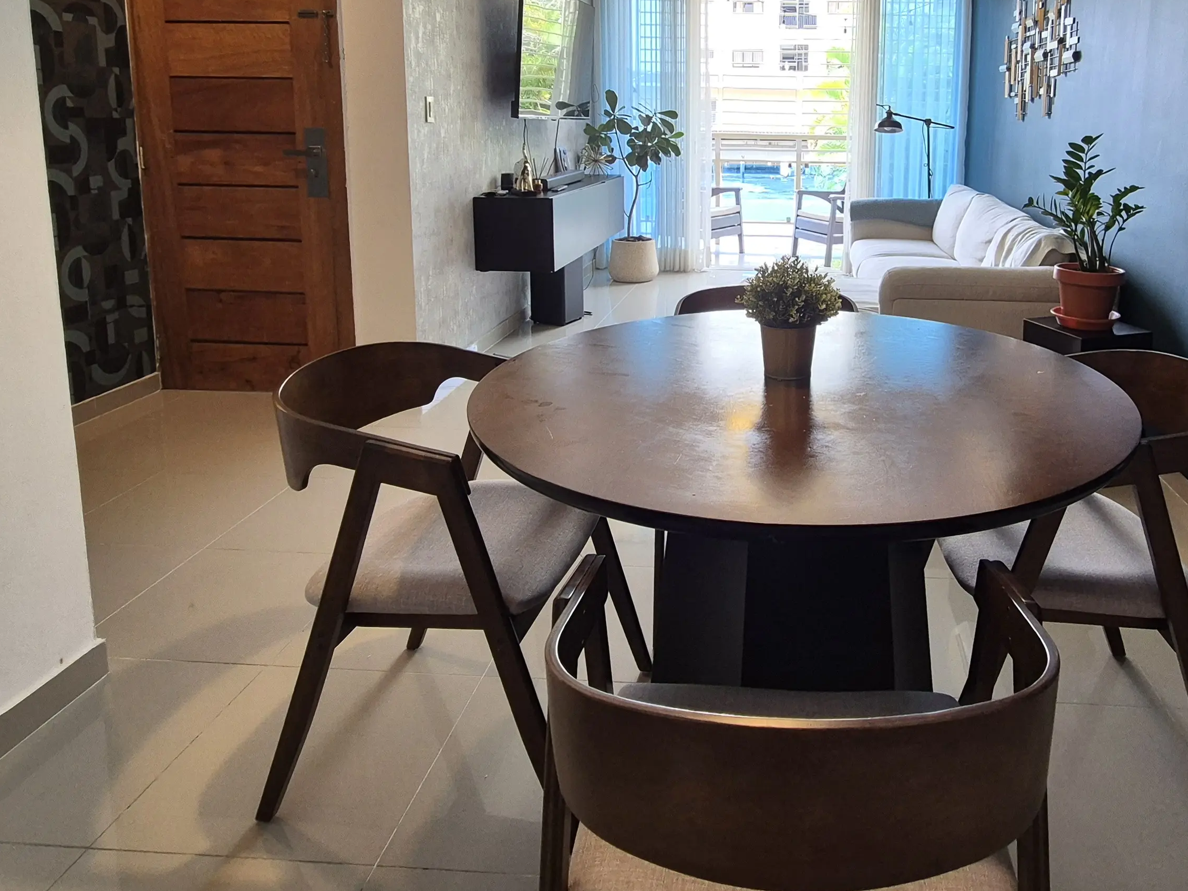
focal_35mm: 23
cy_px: 253
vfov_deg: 56.7
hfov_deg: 72.6
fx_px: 789
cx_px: 746
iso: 125
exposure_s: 1/60
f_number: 2.2
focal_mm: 2.2
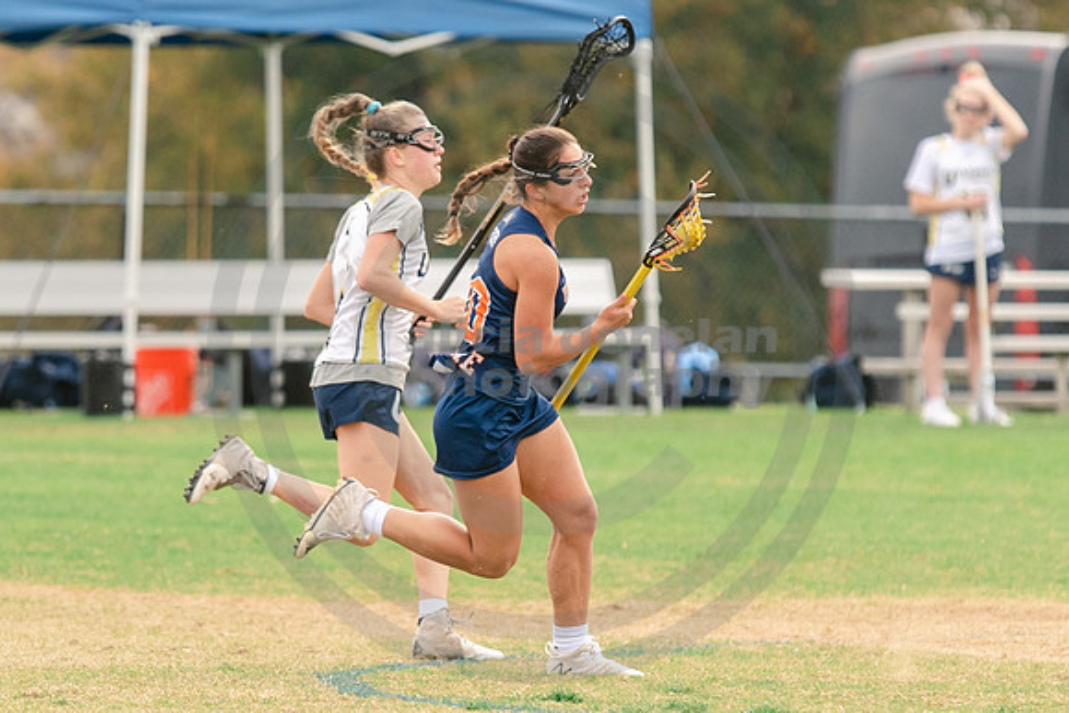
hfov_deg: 3.5
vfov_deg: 2.3
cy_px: 406
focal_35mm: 595
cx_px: 405
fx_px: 17666
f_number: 2.8
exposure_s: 1/1250
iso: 280
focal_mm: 200
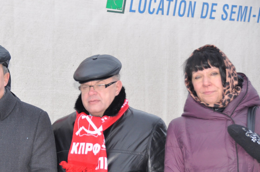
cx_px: 76
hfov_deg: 12.4
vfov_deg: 8.3
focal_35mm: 166
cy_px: 124
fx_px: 1196
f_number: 5
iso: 800
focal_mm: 75
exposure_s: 1/60
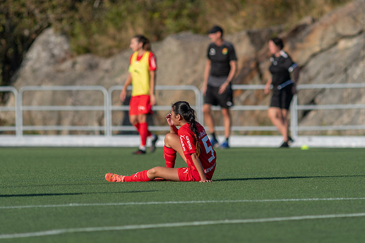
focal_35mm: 463
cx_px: 182
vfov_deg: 3.0
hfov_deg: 4.5
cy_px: 122
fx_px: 4693
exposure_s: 1/2000
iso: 140
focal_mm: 300
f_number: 3.2
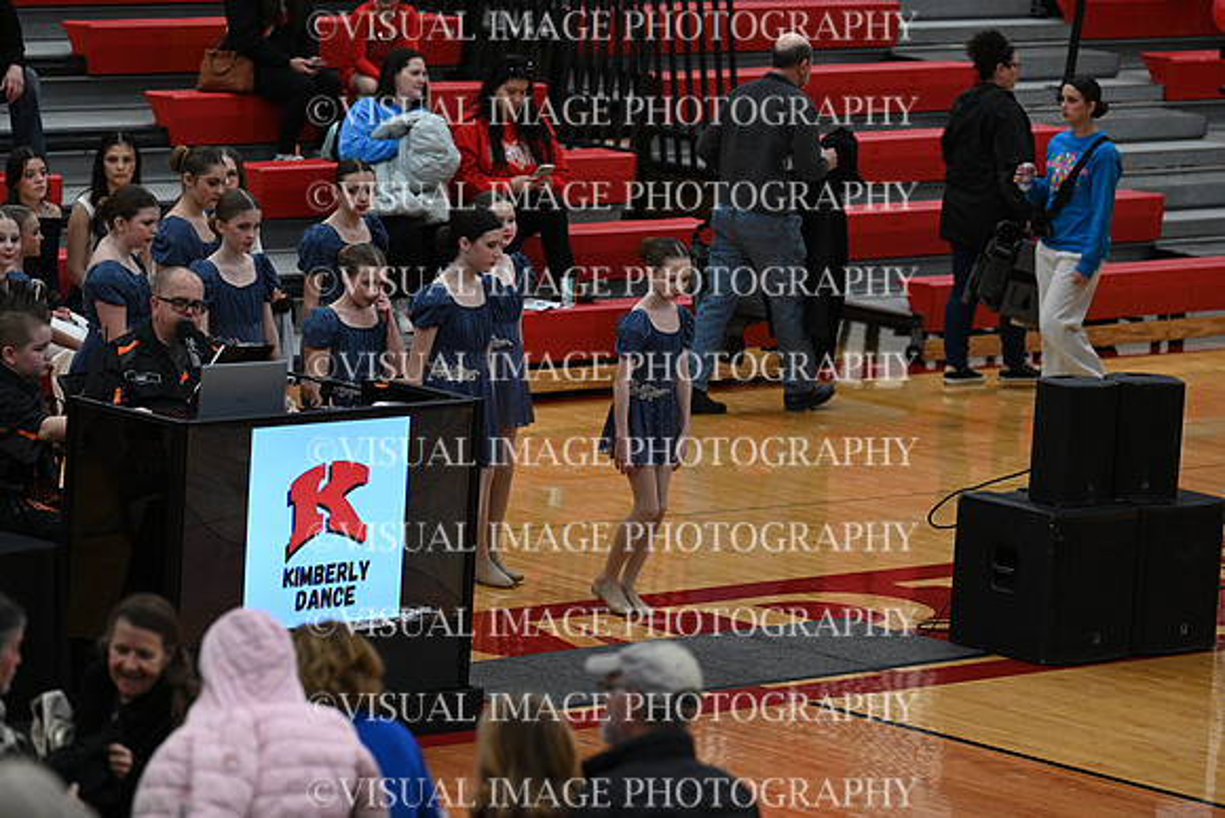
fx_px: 6466
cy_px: 409
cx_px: 612
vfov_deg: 7.2
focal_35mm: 190
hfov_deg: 10.8
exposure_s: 1/400
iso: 4000
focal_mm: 190
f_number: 4
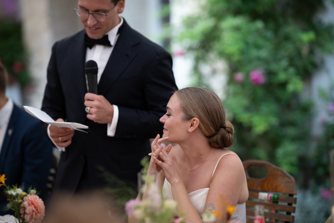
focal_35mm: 85
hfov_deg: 23.9
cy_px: 112
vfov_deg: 16.1
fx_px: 789
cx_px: 167
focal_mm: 85
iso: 200
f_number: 1.4
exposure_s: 1/160
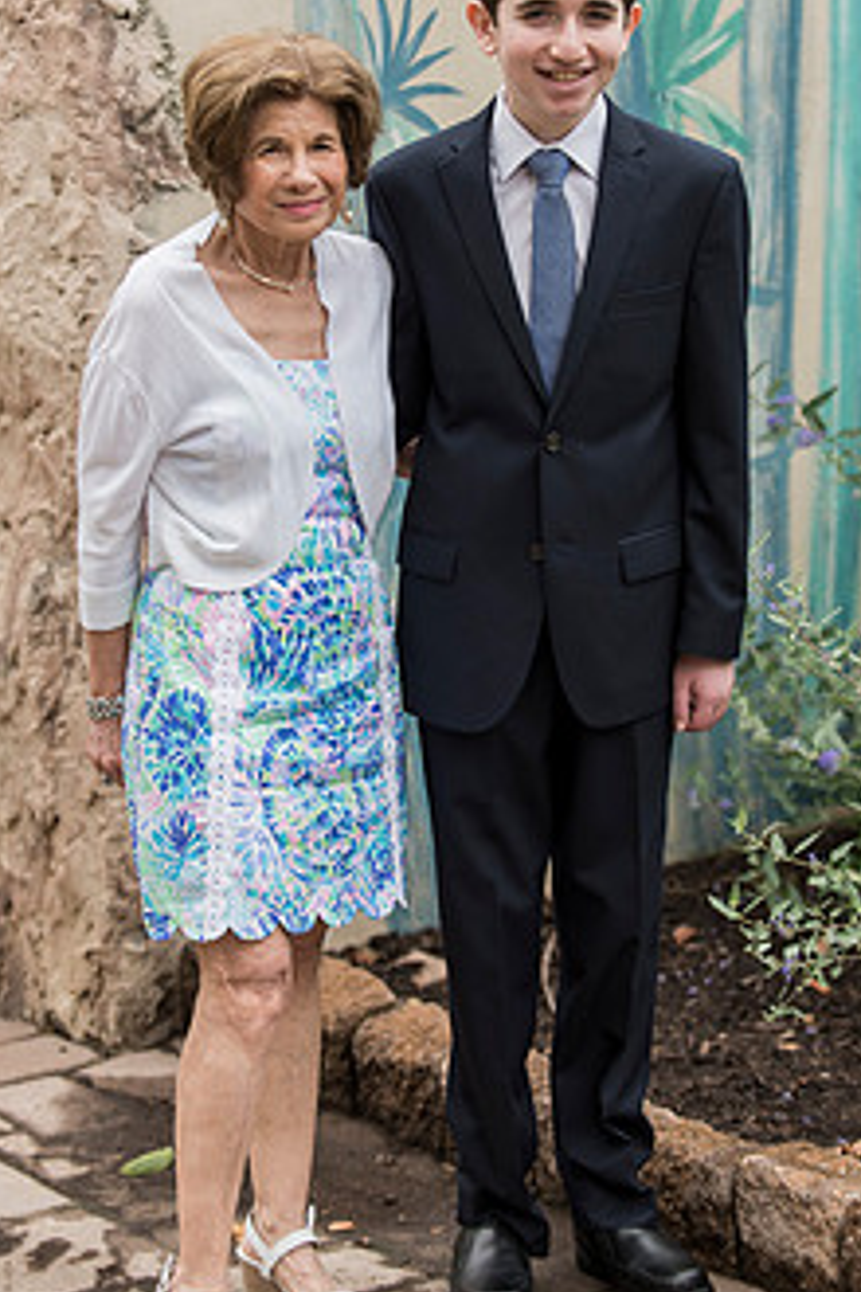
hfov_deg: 12.6
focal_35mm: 109
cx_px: 423
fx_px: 3910
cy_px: 525
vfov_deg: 18.7
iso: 400
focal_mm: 80
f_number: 3.2
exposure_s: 1/1250
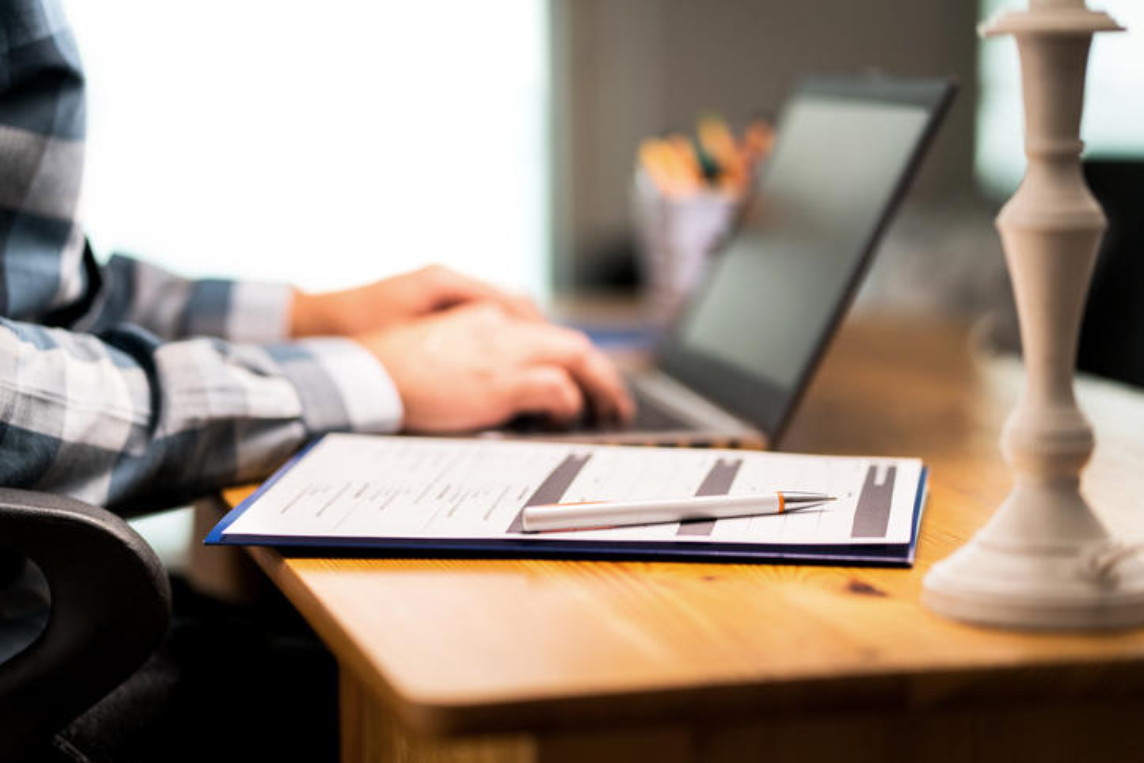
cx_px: 572
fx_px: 2701
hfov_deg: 23.9
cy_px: 382
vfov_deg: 16.1
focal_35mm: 85
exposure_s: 1/60
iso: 100
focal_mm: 85
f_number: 2
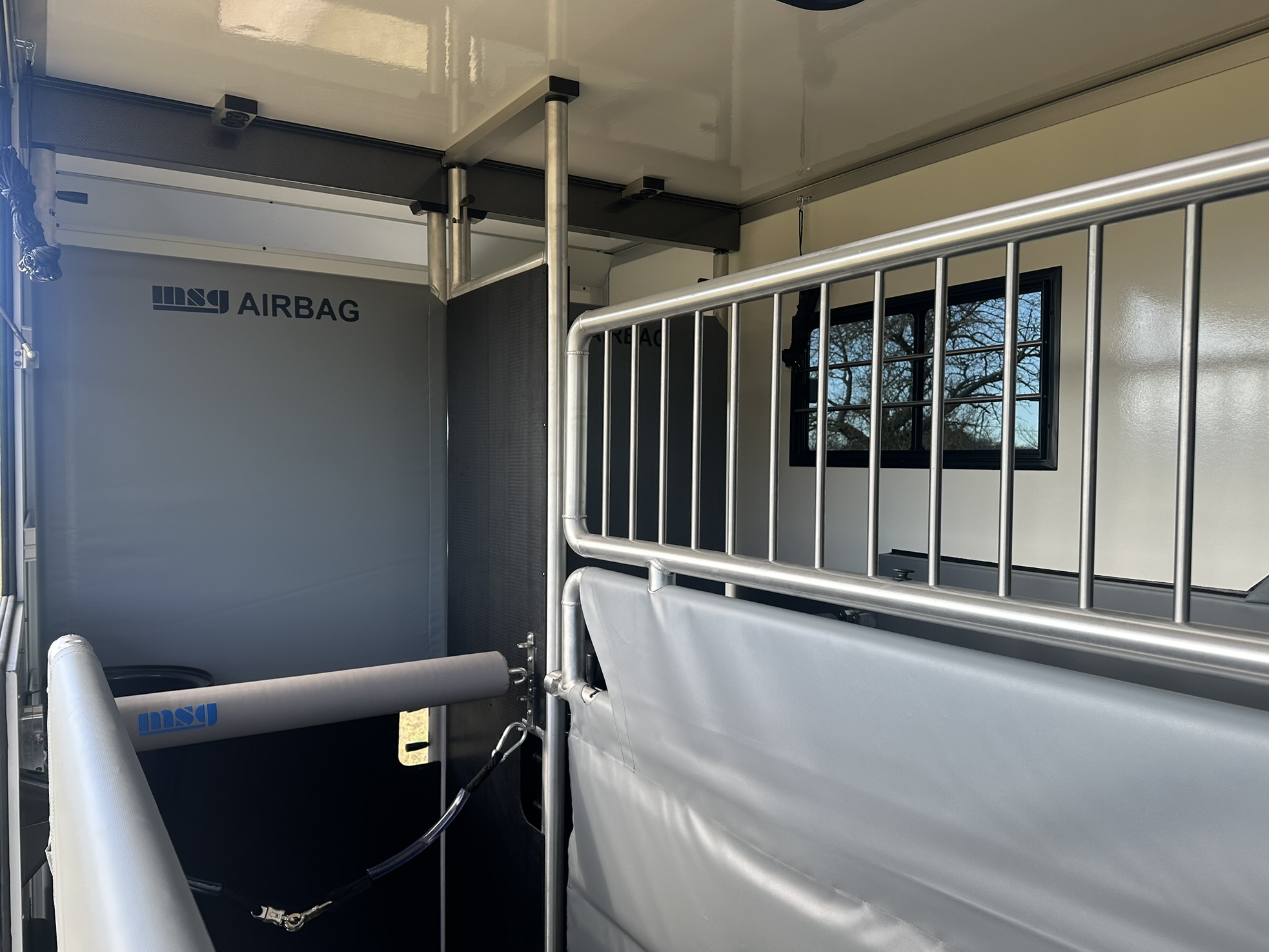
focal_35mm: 25
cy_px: 487
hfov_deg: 69.4
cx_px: 624
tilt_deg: +0.6
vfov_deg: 54.9
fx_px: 917
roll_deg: +0.7
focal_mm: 6.86
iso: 80
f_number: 1.78
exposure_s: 1/278
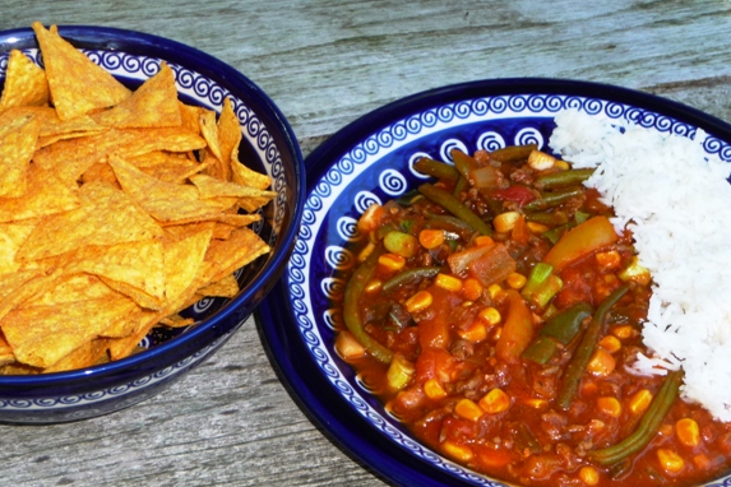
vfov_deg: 18.9
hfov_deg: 28.1
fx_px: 1462
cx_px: 353
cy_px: 294
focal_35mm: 72
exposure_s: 1/30
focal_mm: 10.5
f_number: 4.5
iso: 100
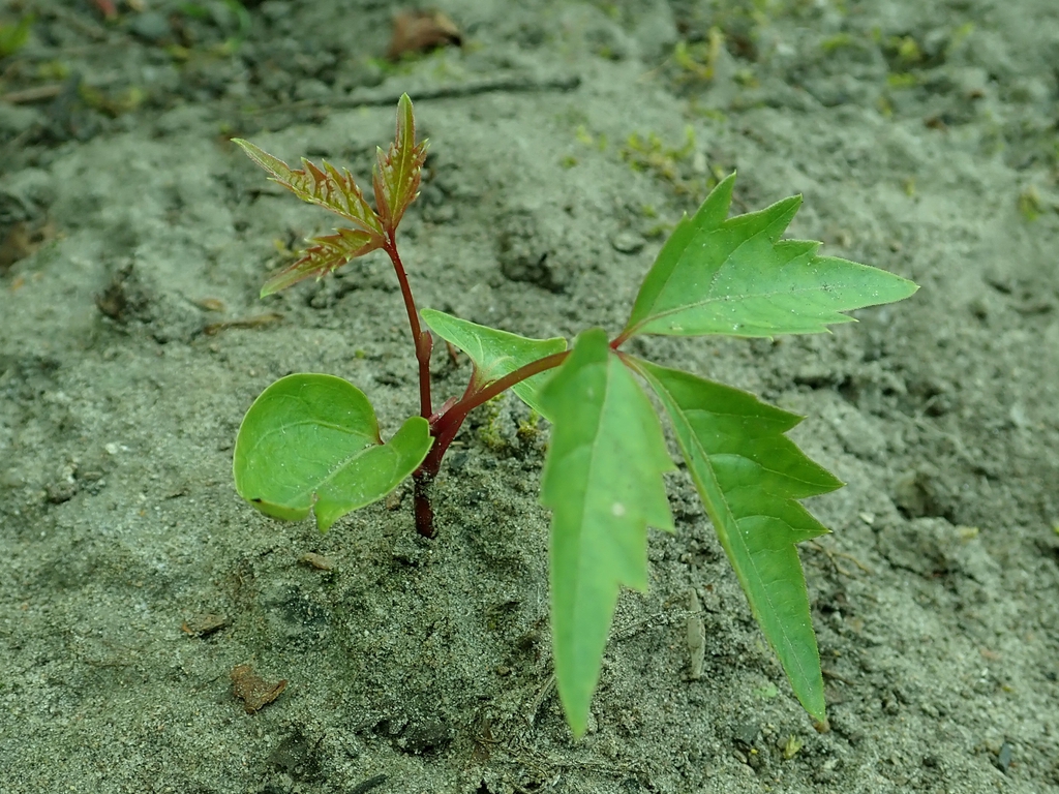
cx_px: 530
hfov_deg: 60.0
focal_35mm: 30
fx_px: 918
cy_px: 397
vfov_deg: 46.8
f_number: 3.2
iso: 100
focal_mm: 5.5
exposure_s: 1/125
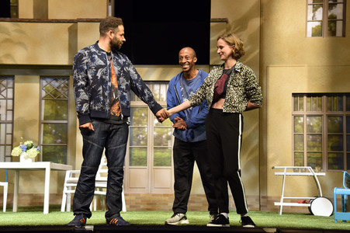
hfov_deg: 23.9
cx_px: 175
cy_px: 116
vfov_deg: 16.0
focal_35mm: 85
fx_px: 826
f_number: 6.3
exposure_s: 1/125
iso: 1000
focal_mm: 85
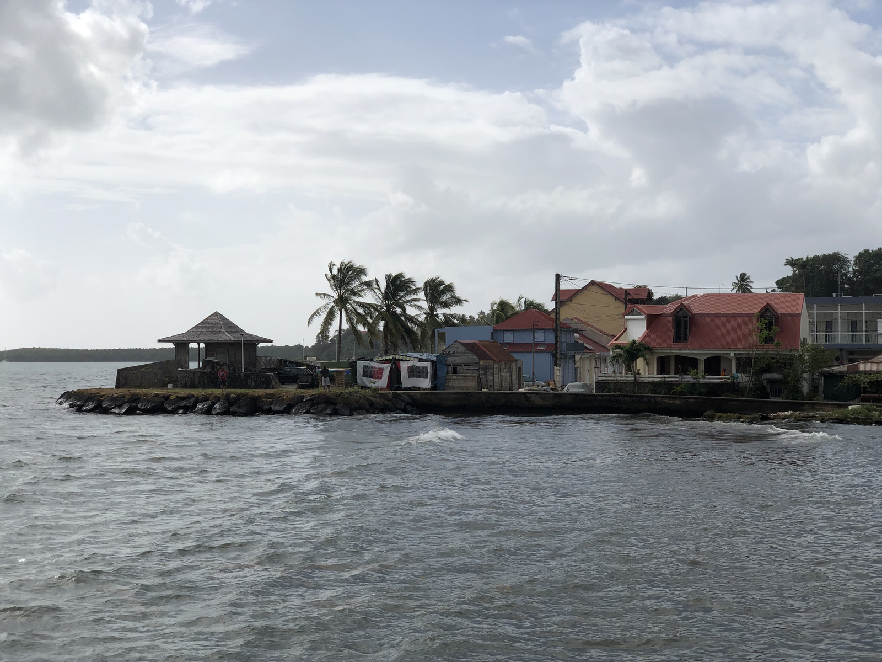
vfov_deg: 28.0
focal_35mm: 52
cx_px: 441
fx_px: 1325
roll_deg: +0.7
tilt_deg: +2.0
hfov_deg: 36.8
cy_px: 331
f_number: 2.4
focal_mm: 6
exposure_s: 1/3690
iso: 16
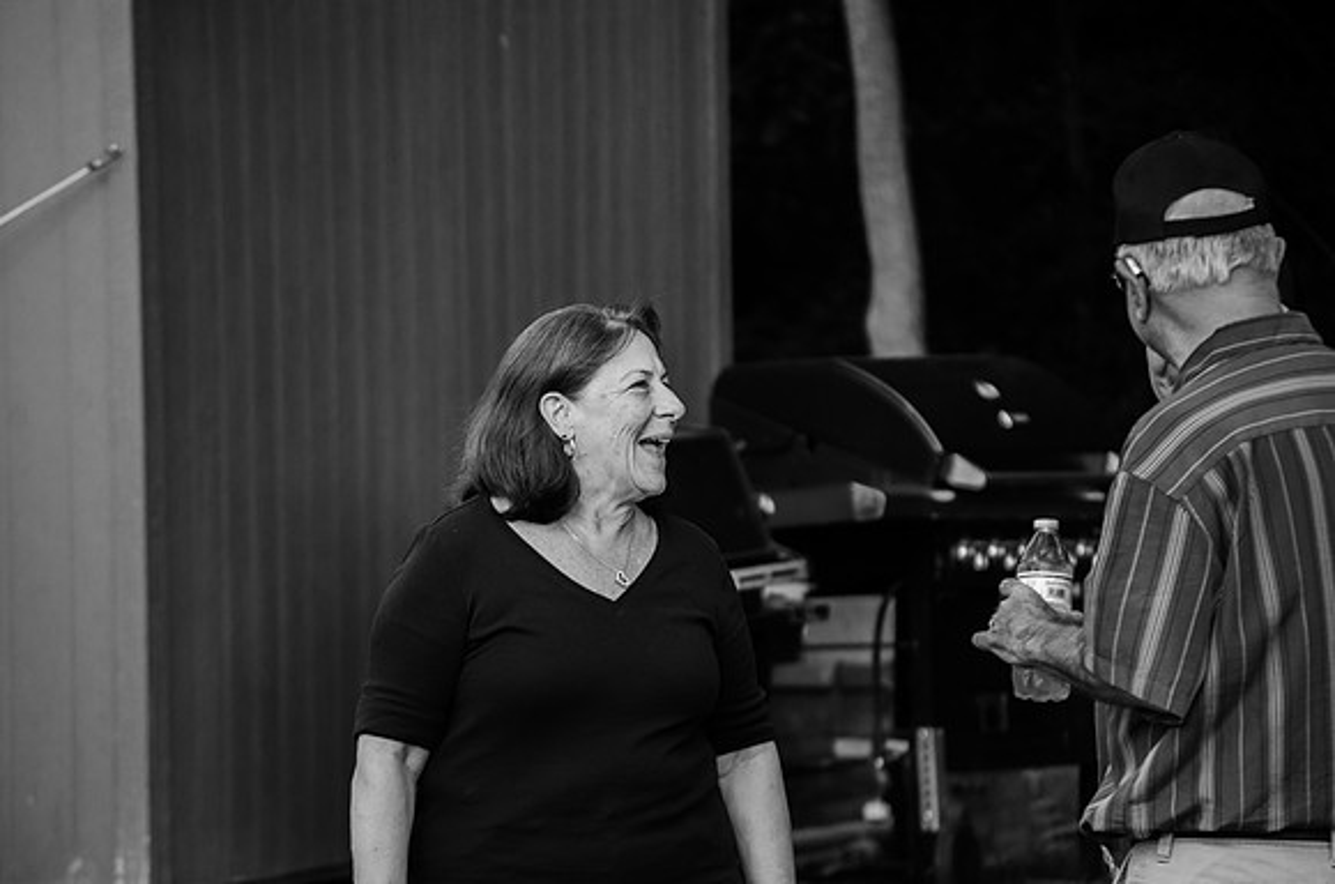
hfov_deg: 8.6
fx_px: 8880
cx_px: 668
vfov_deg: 5.7
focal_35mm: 240
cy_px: 442
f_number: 5.6
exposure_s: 1/500
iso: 360
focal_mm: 160
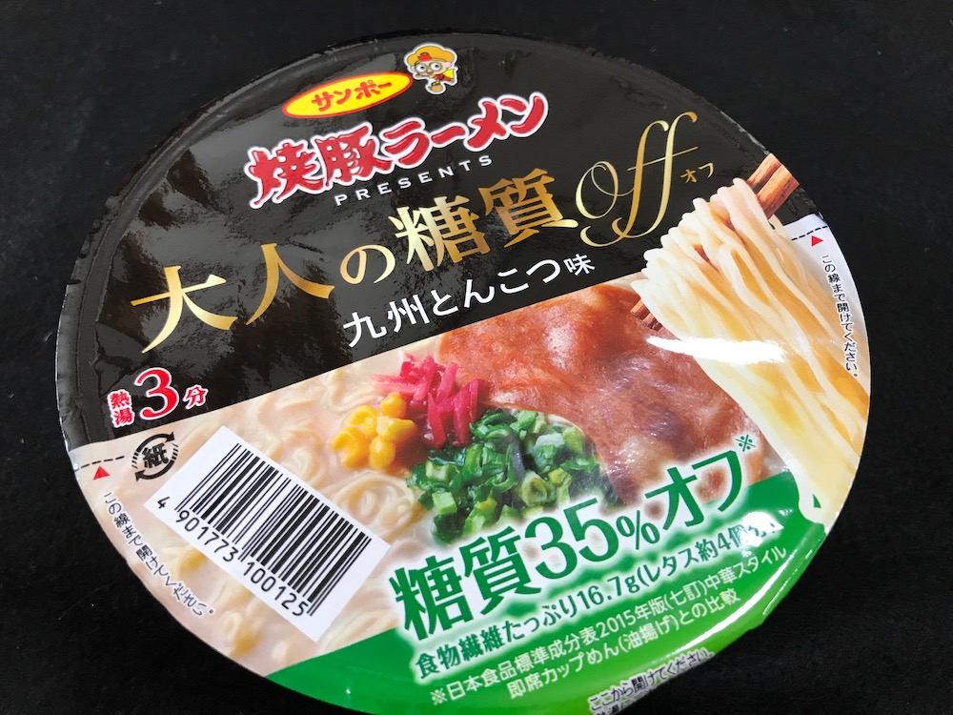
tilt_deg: -59.7
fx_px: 771
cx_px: 476
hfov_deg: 63.4
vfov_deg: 49.7
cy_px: 358
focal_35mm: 28
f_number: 1.8
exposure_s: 1/30
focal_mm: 3.99
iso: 40
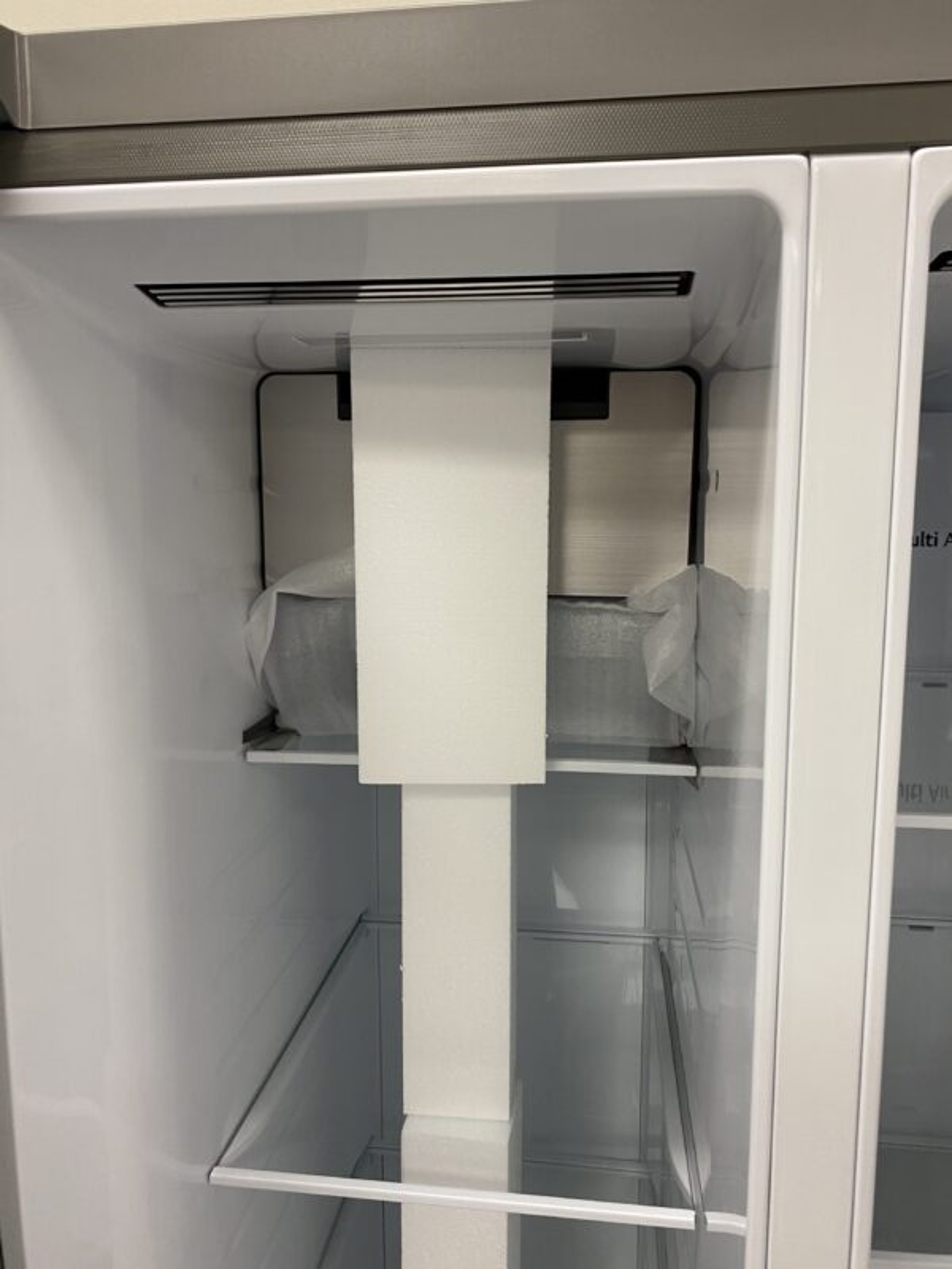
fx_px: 953
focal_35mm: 26
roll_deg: -0.3
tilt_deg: -8.1
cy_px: 634
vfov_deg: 67.3
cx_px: 476
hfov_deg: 53.1
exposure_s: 1/66
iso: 125
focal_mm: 4.25
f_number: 1.8
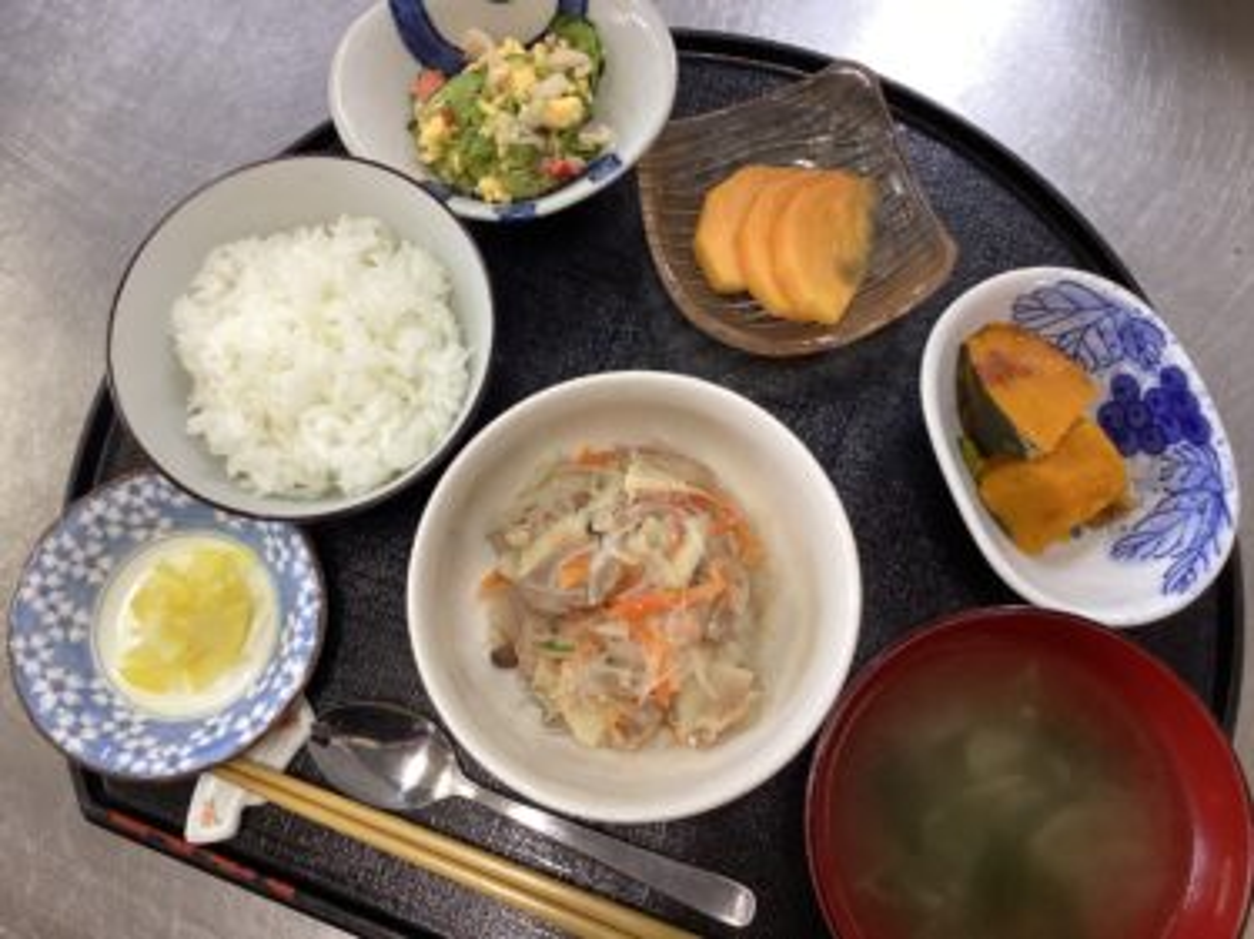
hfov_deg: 58.4
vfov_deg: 45.4
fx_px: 1123
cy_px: 470
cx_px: 627
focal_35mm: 31
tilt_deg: -76.9
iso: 125
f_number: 2.4
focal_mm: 3.3
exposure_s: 1/60
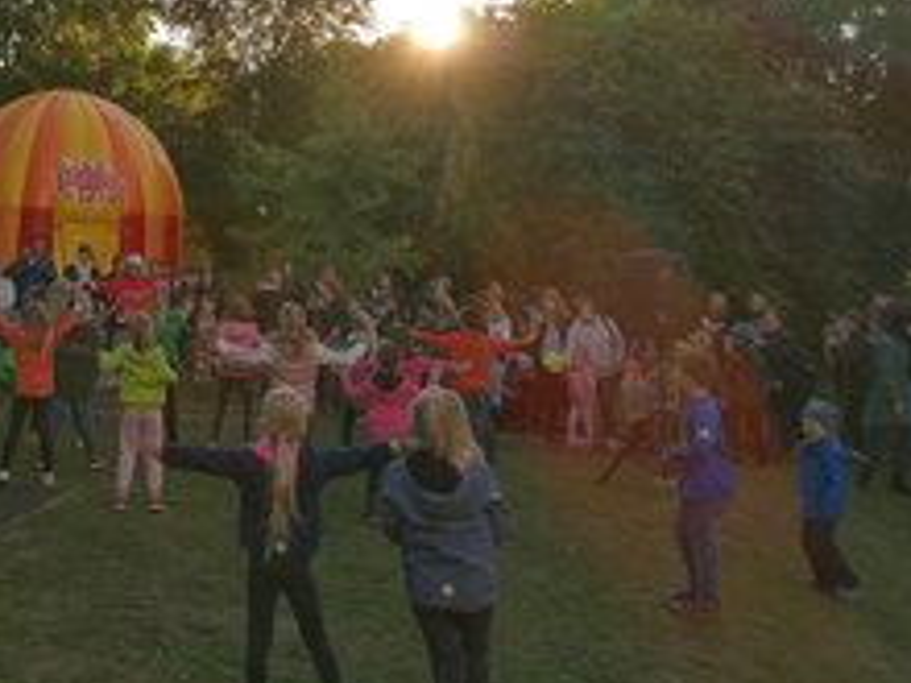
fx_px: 1290
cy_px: 141
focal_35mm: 49
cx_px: 157
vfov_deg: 29.0
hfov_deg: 37.3
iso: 50
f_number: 1.8
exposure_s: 1/844
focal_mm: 4.75
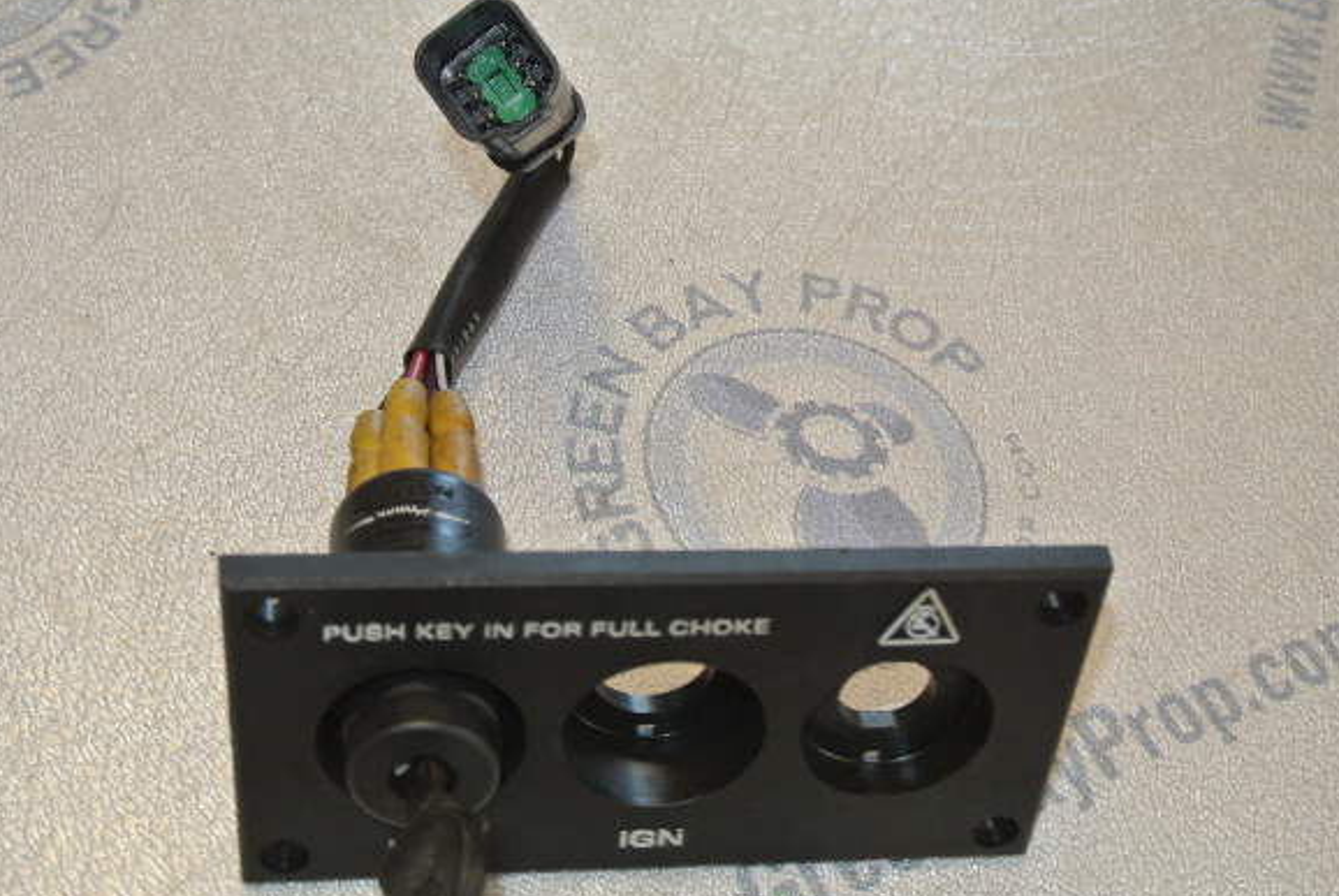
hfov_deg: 38.1
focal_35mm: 52
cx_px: 688
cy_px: 479
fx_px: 1937
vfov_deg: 26.1
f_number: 4.5
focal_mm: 17.5
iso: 200
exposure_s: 1/60
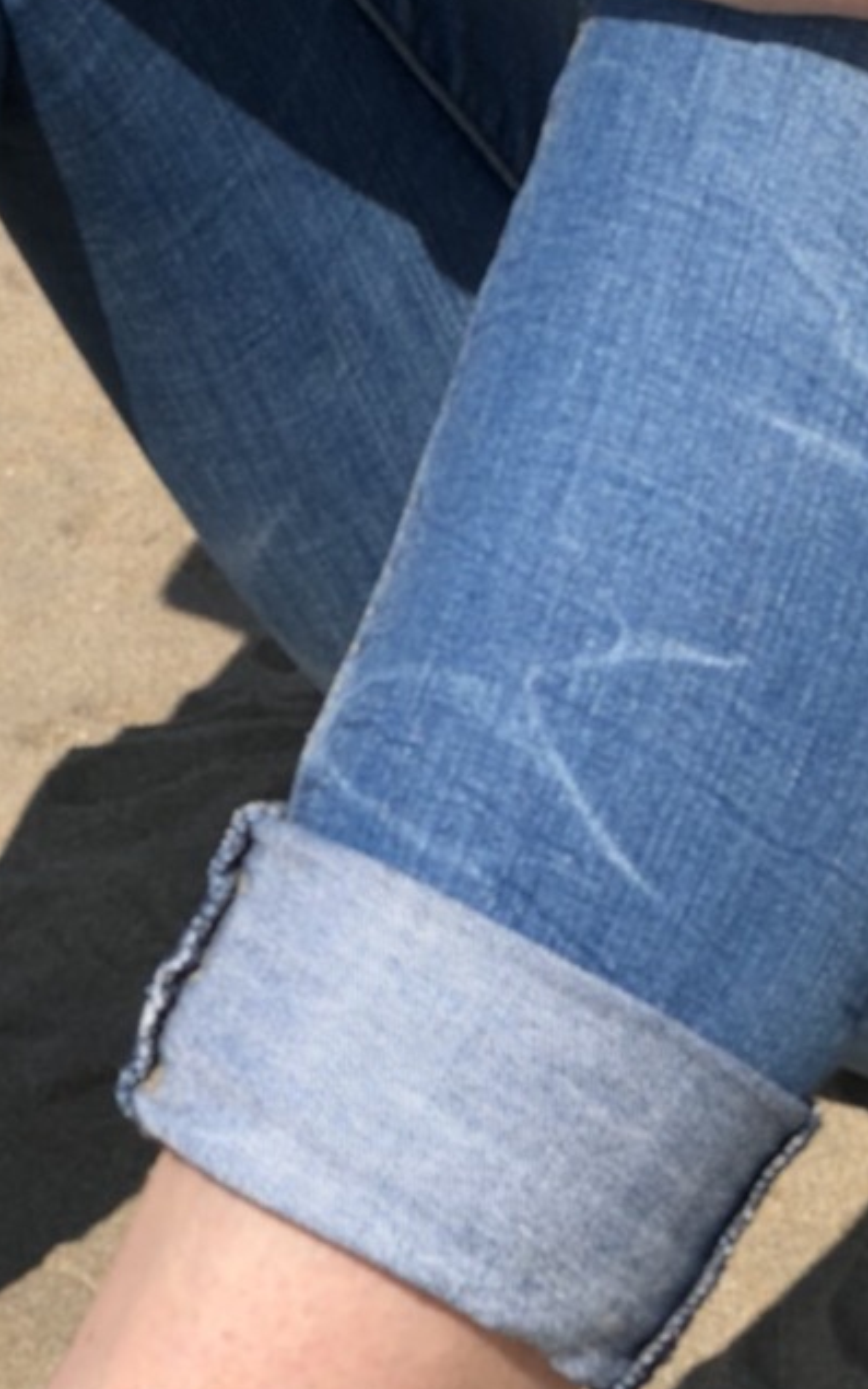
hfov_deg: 6.7
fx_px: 7379
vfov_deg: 10.5
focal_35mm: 195
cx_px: 960
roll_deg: -2.5
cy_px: -540
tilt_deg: -12.4
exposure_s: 1/1091
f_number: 2.8
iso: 20
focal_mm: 6.6
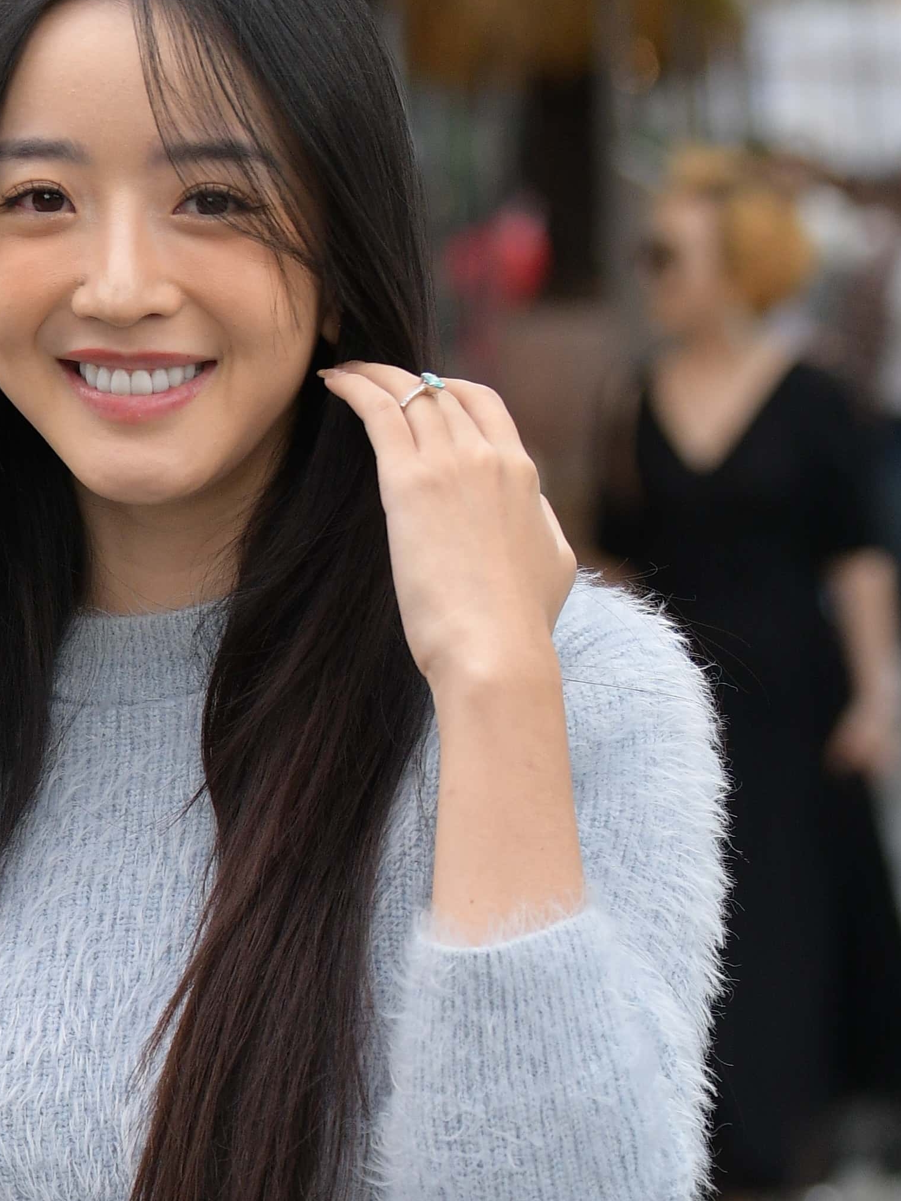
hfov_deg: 4.4
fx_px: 11661
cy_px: 1036
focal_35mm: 336
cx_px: -4
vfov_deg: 5.9
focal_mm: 86
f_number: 4
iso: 500
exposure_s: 1/640
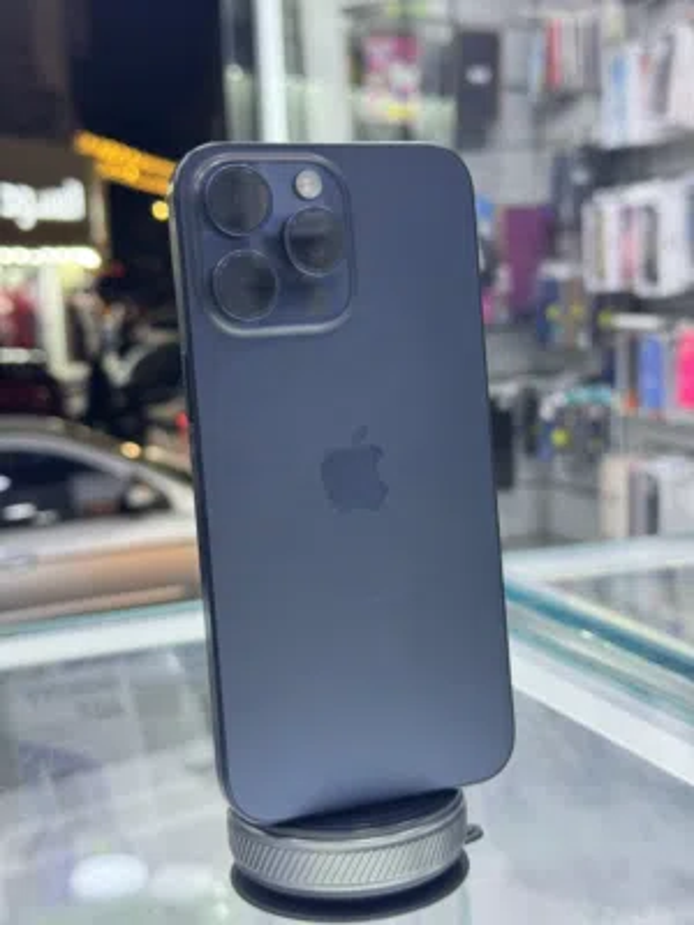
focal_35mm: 48
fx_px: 1283
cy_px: 462
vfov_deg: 39.7
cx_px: 347
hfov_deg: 30.3
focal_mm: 6.76
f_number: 1.78
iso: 80
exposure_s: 1/50
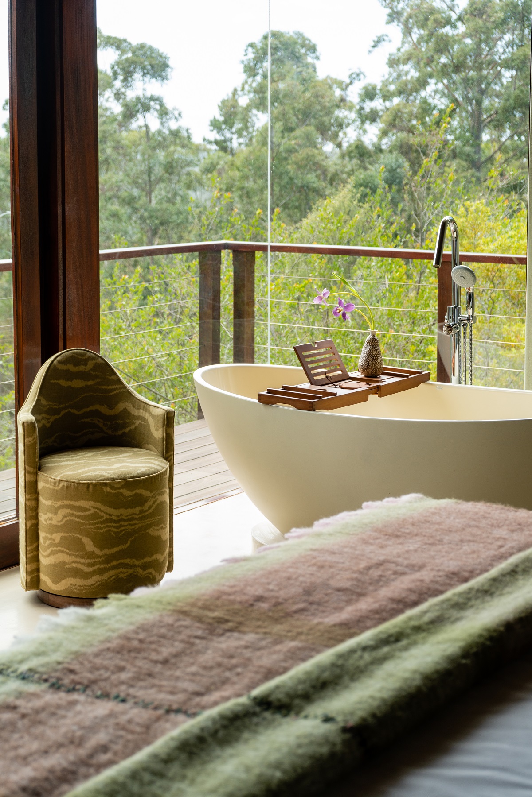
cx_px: 266
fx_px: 1396
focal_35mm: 63
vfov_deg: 31.9
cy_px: 398
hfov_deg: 21.6
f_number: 5.6
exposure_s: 1/250
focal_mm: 63
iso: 400
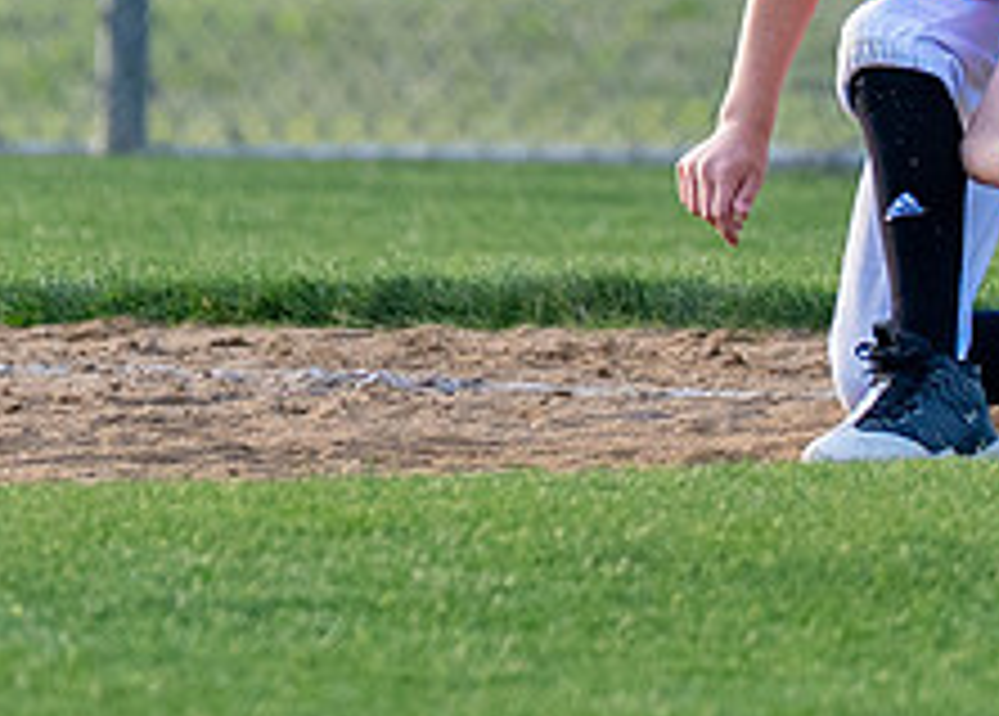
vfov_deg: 1.0
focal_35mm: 1430
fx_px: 40610
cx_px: 896
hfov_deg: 1.4
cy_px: -534
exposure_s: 1/2500
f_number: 2.8
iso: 800
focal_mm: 200
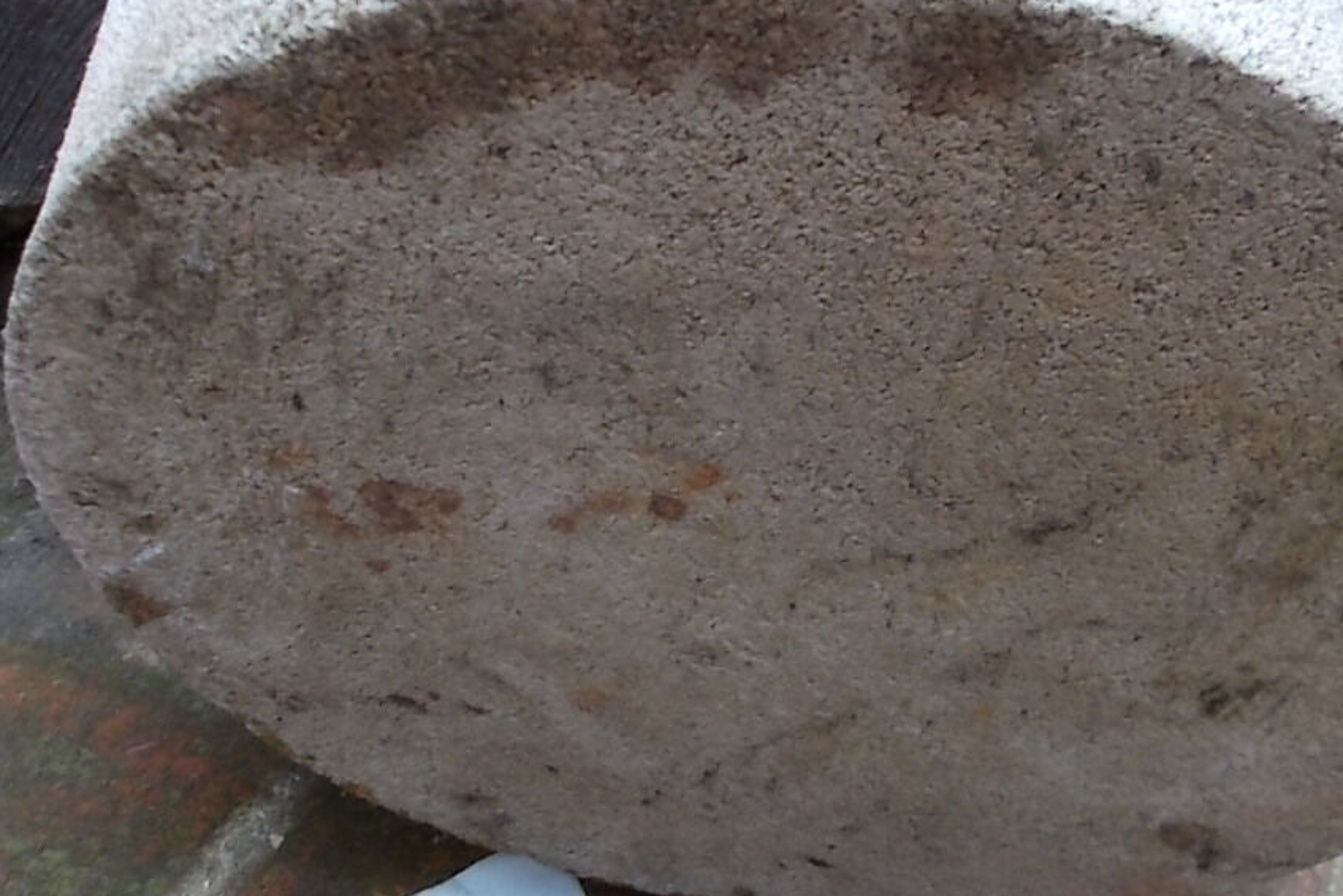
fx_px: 1903
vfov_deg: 26.4
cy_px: 587
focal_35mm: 51
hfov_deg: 38.6
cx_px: 846
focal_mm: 4.6
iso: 80
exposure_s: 1/80
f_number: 3.2
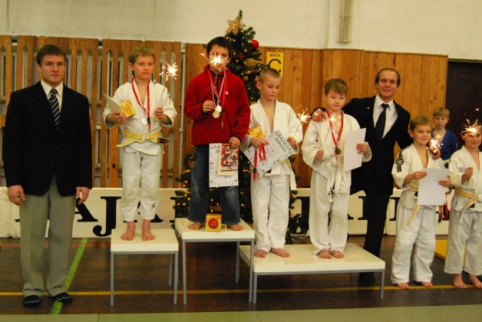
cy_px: 161
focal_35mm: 39
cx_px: 241
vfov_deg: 34.3
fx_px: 523
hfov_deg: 49.5
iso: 1600
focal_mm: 26
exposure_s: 1/80
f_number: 5
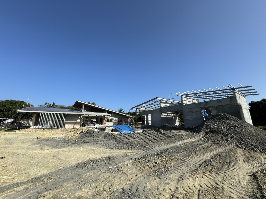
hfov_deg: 102.1
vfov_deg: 85.7
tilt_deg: +10.8
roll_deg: -0.7
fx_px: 108
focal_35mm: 14
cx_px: 133
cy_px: 100
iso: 50
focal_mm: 2.22
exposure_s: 1/2083
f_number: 2.2
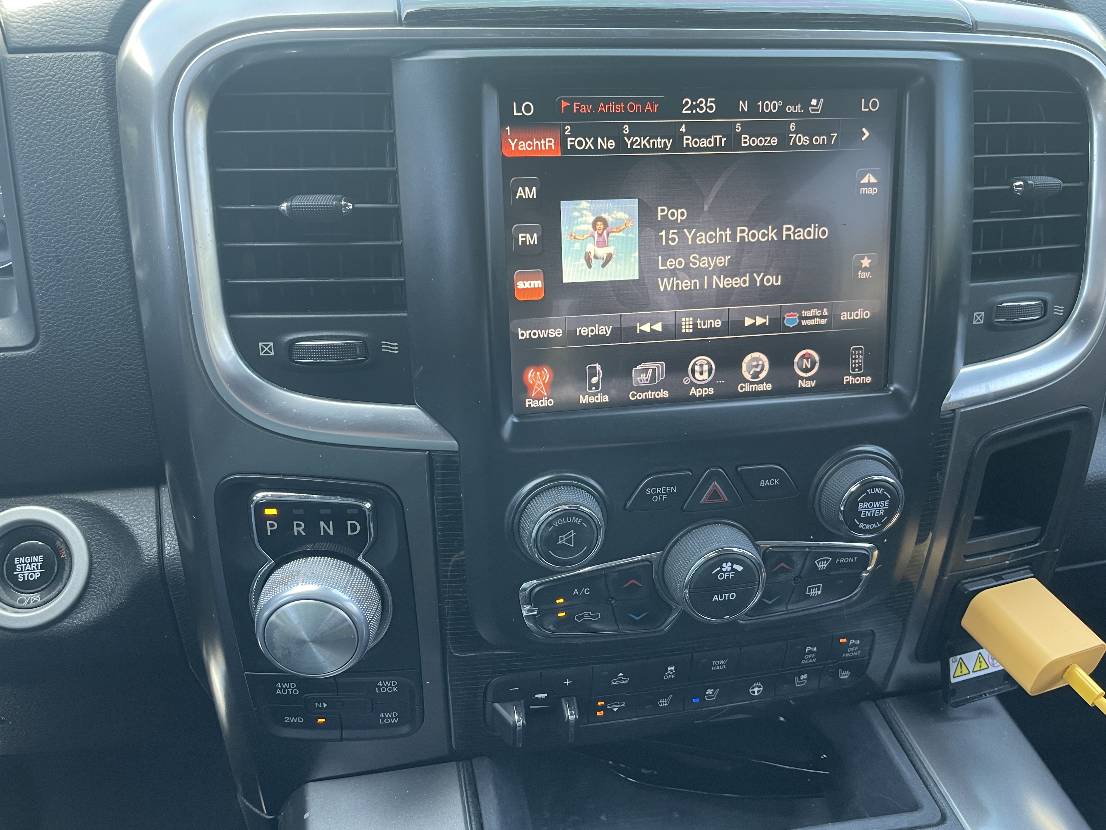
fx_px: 831
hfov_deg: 67.3
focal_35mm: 26
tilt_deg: -29.6
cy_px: 415
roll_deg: +0.5
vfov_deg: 53.1
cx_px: 553
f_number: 1.6
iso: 125
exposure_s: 1/96
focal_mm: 4.2
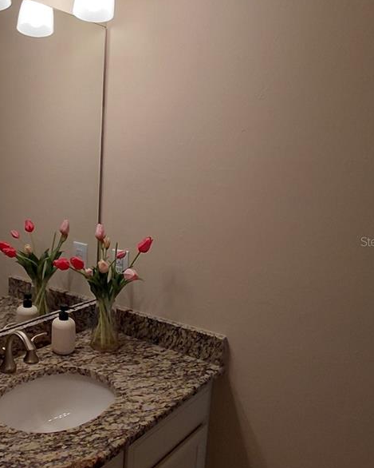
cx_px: 58
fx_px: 443
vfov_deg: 55.6
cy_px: 241
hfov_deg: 43.0
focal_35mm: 32
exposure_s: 1/60
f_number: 2.2
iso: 50
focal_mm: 1.64
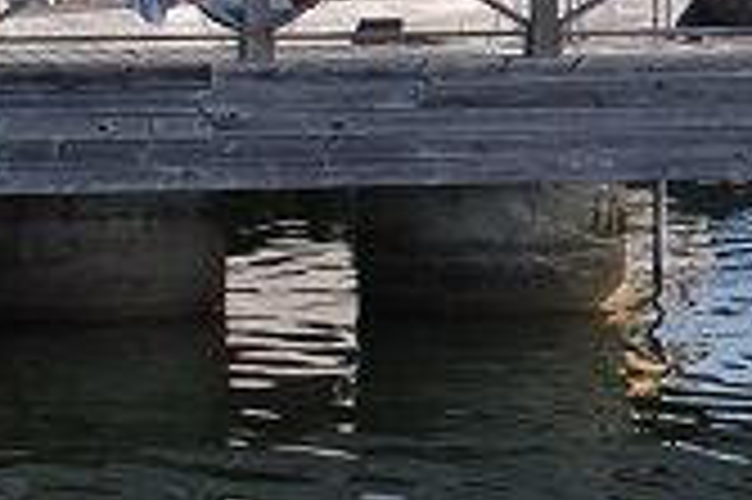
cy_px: 115
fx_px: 4507
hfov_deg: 9.3
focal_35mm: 216
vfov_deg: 6.3
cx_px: 1130
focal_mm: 20
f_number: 7.1
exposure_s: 1/200
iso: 100
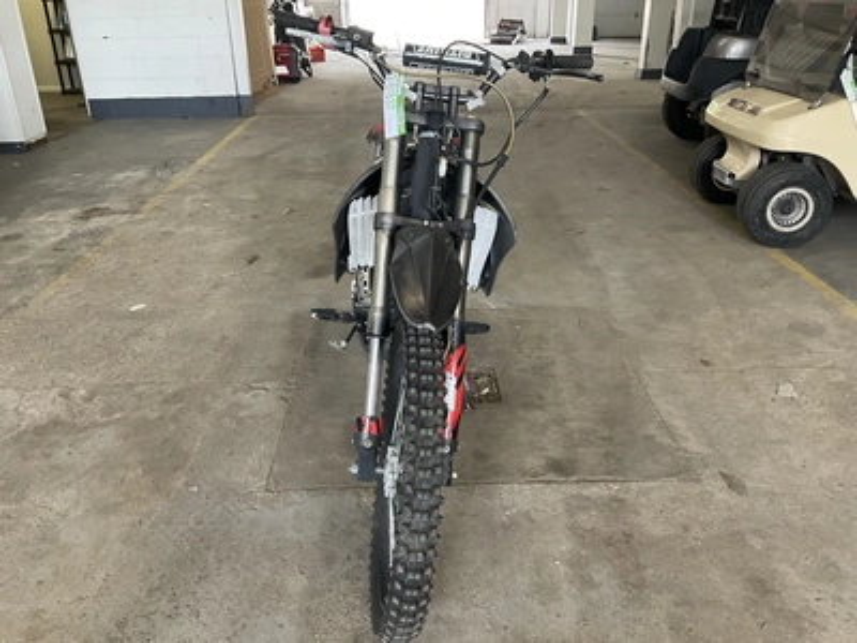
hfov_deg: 61.7
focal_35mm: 29
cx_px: 428
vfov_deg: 48.2
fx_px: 718
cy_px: 322
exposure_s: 1/60
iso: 125
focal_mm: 3
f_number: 1.8
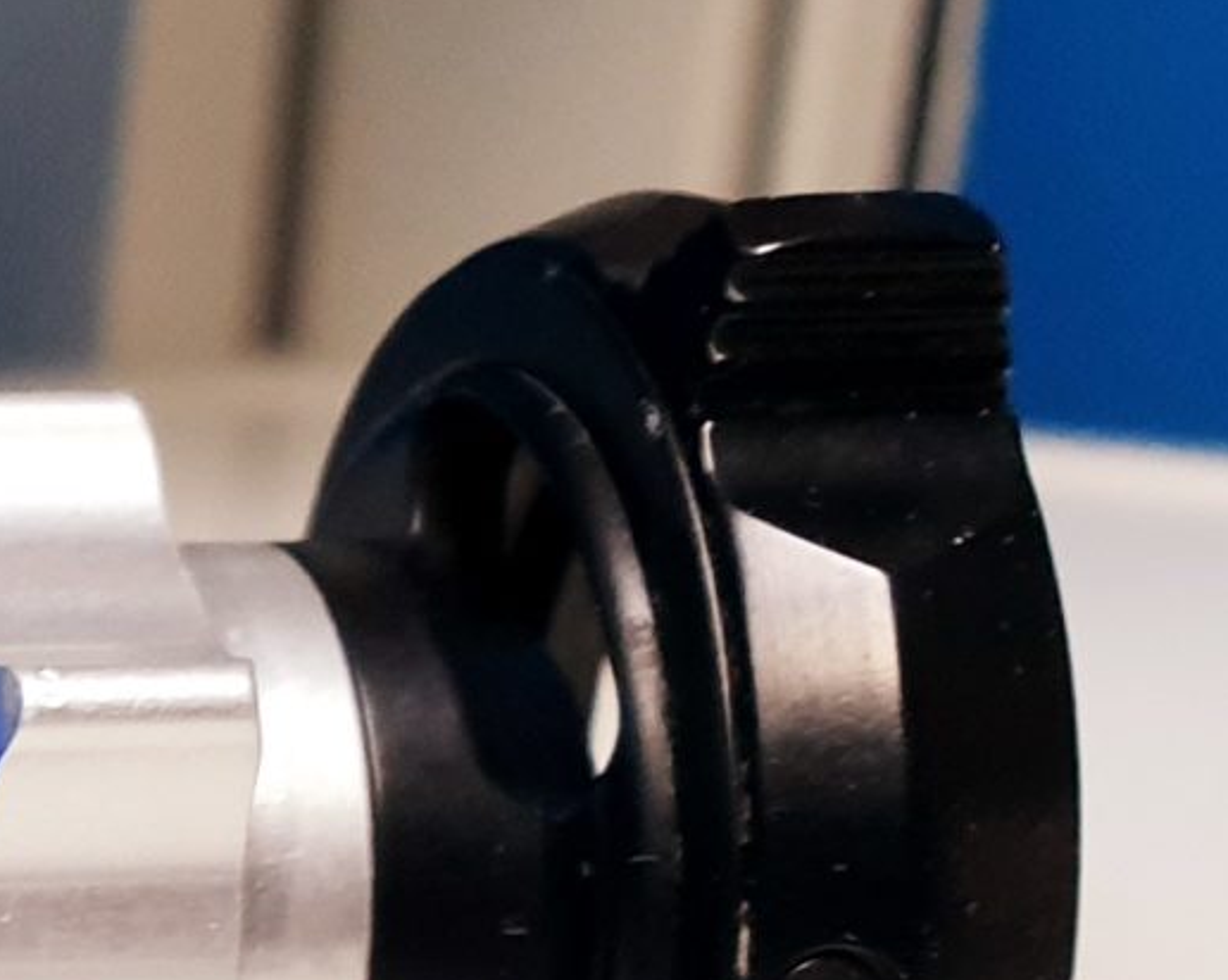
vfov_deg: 11.5
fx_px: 4576
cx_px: -1385
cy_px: 1660
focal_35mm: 126
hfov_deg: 12.9
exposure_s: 1/50
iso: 200
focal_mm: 4.3
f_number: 2.4
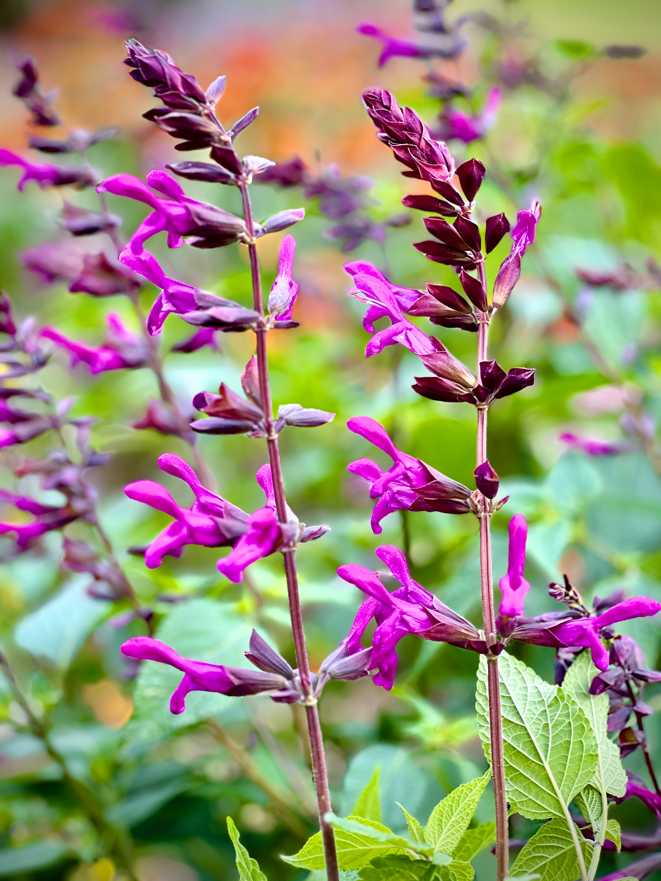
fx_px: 1960
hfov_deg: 19.1
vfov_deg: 25.3
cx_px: 330
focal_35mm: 77
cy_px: 440
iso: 50
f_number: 2.8
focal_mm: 9
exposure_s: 1/121
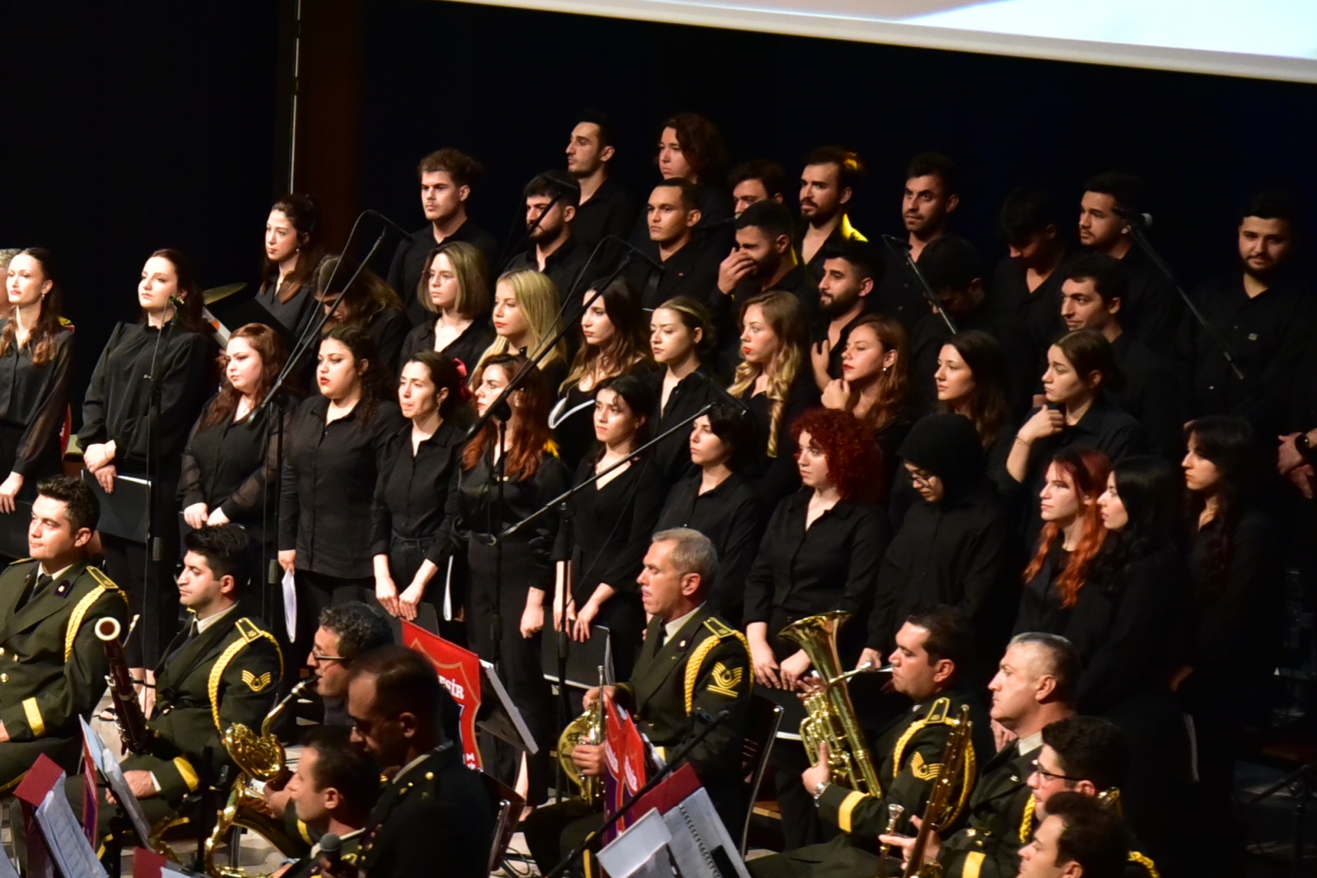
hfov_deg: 13.5
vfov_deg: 9.2
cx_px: -116
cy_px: 415
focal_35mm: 149
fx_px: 5450
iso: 4000
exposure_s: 1/60
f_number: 4.5
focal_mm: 66
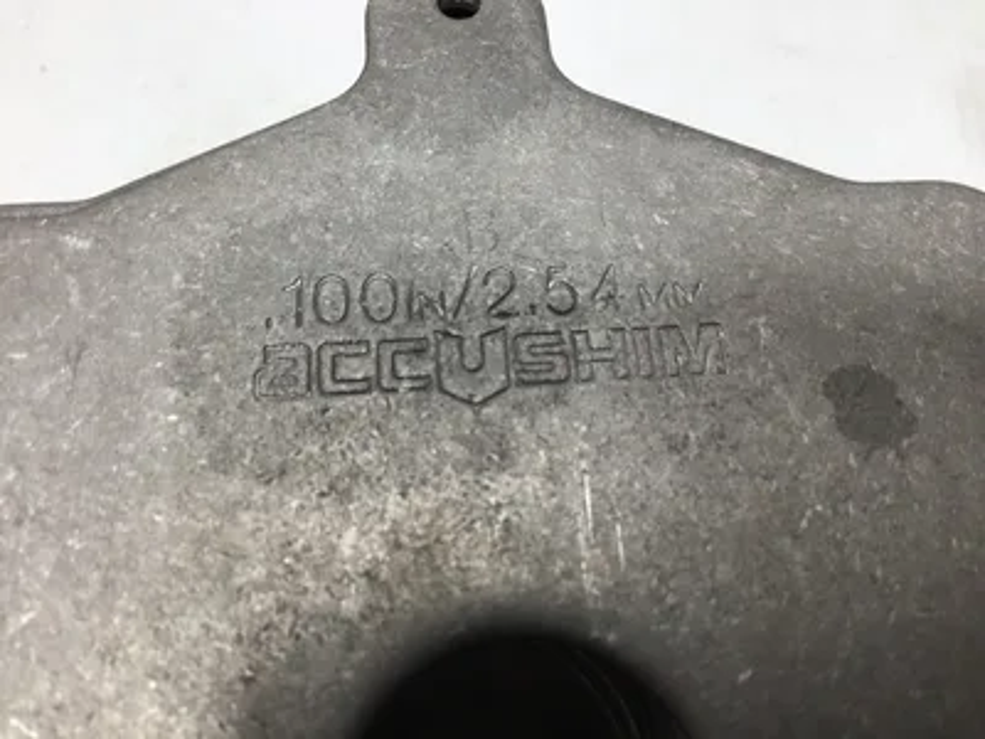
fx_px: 882
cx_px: 492
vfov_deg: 45.4
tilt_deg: -66.8
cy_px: 370
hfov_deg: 58.4
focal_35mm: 31
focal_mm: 3.3
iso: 40
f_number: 2.4
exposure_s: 1/120
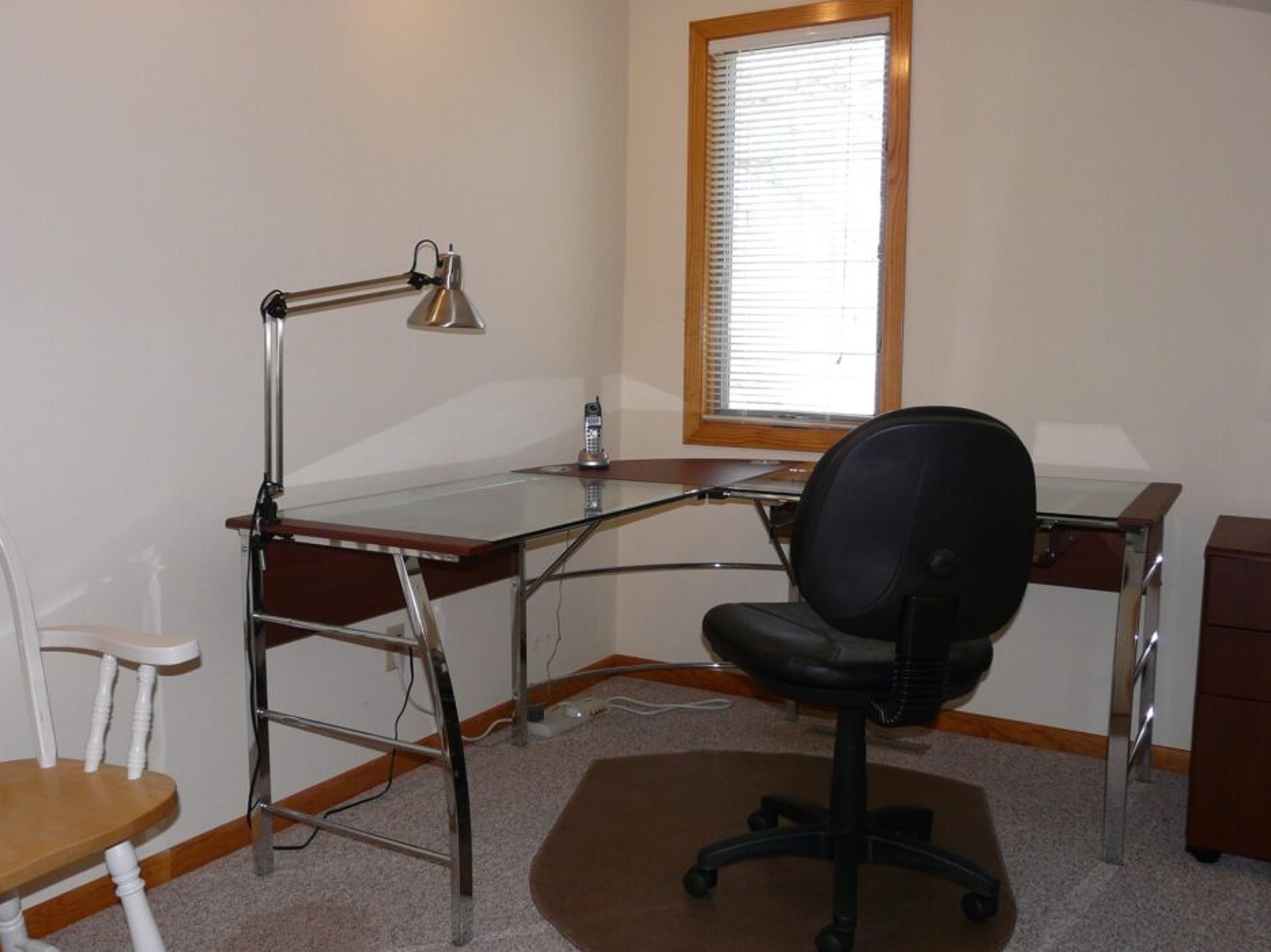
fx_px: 1175
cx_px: 589
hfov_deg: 56.8
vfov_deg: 44.1
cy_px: 453
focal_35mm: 32
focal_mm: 4.6
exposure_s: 1/30
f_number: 2.8
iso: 100
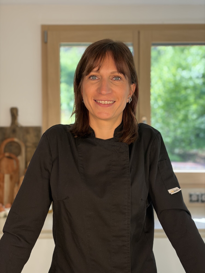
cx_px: 102
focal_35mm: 52
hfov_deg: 28.0
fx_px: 411
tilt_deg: +0.3
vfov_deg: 36.8
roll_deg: +0.1
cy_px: 136
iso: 50
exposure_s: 1/88
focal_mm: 5.96
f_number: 1.6
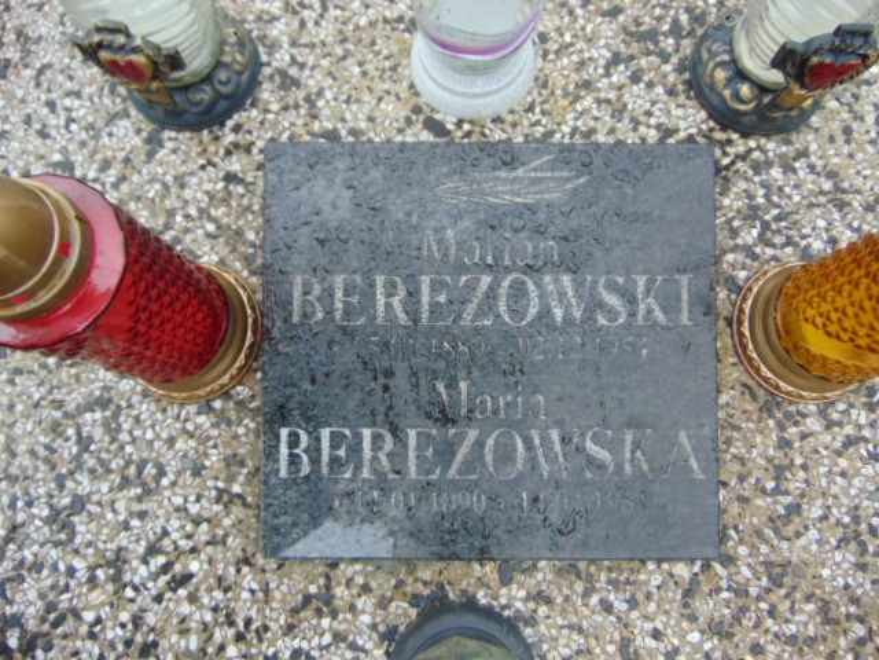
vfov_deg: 54.9
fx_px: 635
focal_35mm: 25
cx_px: 440
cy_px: 330
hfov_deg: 69.4
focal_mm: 4.5
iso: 400
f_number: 3
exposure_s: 1/250
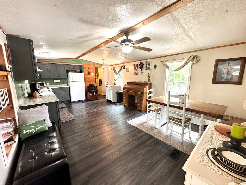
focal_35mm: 14
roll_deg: +0.6
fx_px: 99
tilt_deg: -9.4
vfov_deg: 85.7
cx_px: 123
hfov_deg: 102.1
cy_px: 92
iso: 200
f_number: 2.2
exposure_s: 1/60
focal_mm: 2.22
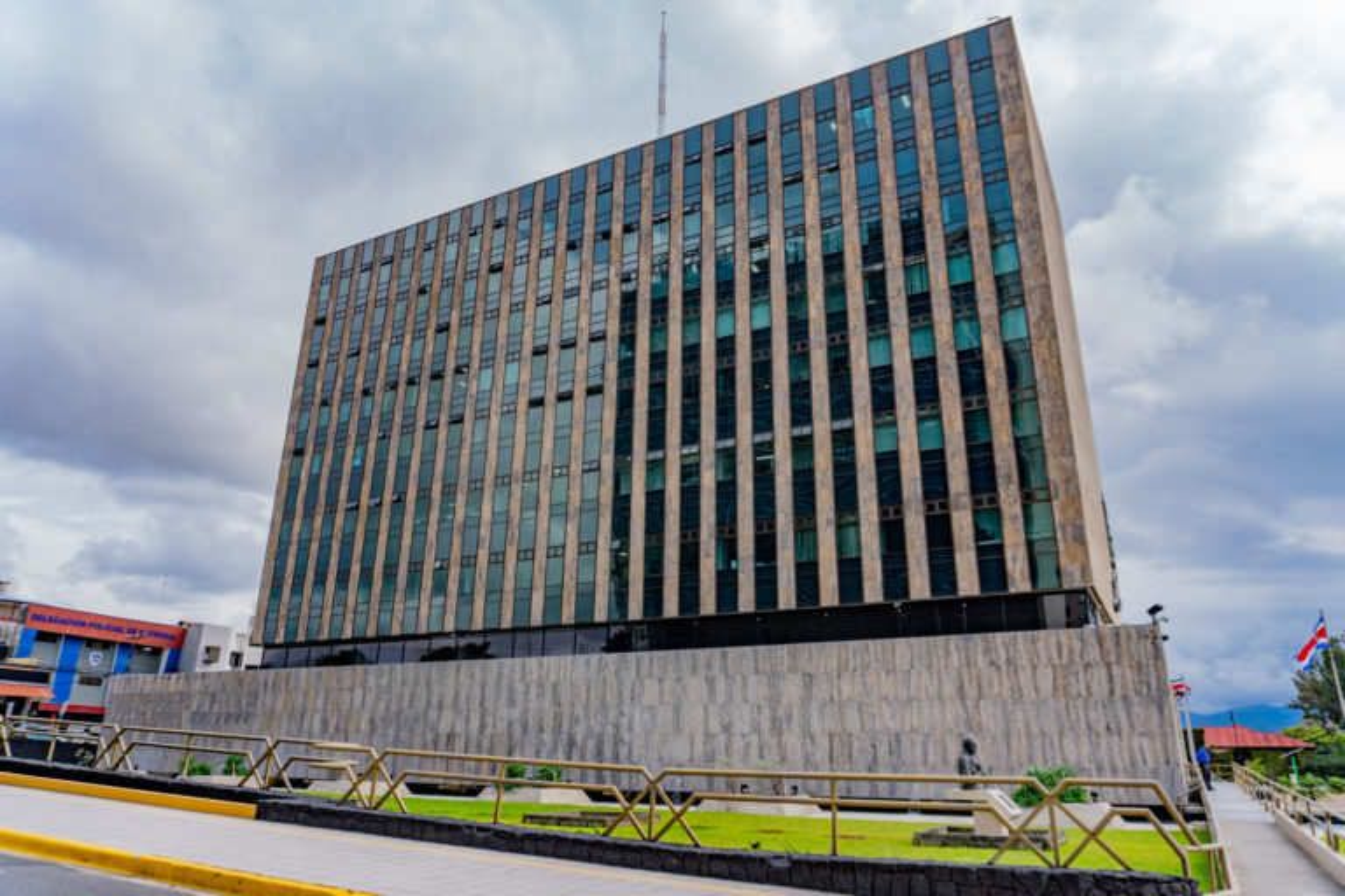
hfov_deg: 73.7
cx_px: 672
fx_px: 897
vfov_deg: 53.1
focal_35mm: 24
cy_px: 448
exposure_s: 1/400
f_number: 4.5
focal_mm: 16
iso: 100
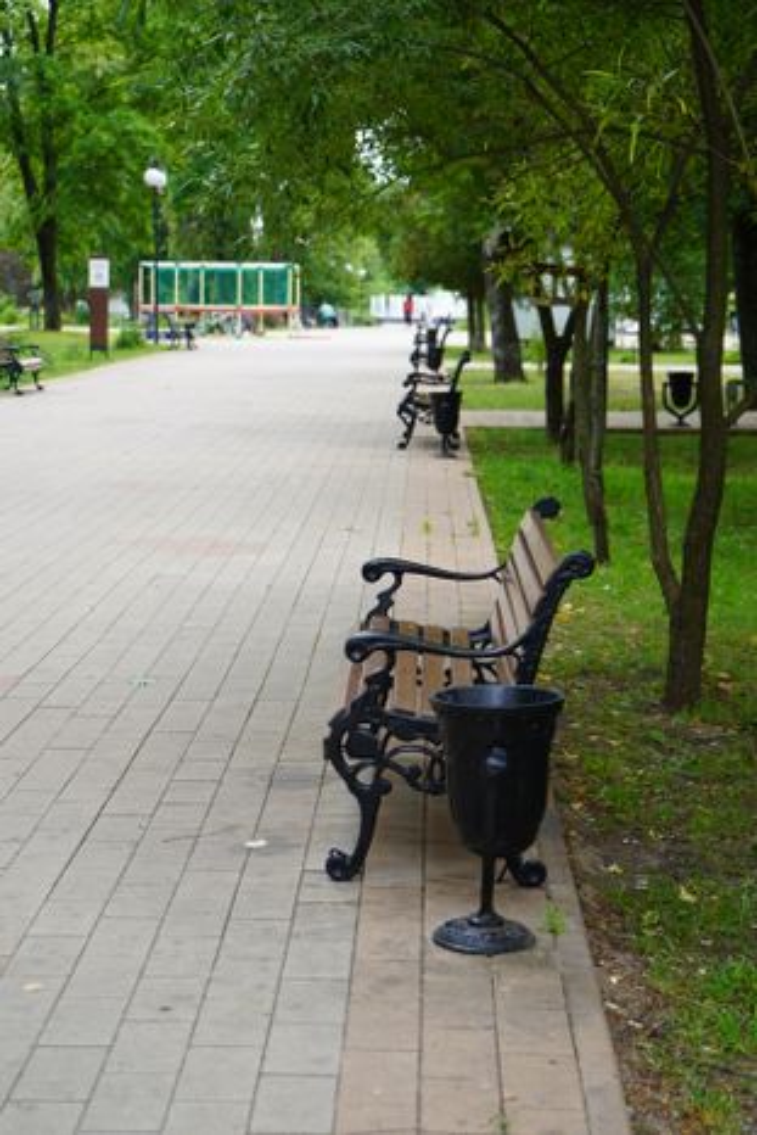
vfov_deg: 28.8
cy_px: 568
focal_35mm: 70
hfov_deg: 19.5
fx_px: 2206
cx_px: 378
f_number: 5.6
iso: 100
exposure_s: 1/80
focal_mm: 70
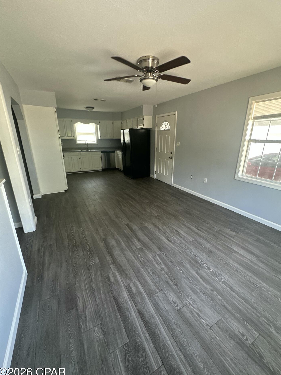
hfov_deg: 81.7
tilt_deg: -17.5
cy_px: 190
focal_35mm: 15
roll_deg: -2.3
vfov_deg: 98.2
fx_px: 162
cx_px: 149
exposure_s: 1/97
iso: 320
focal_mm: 2.22
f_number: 2.2
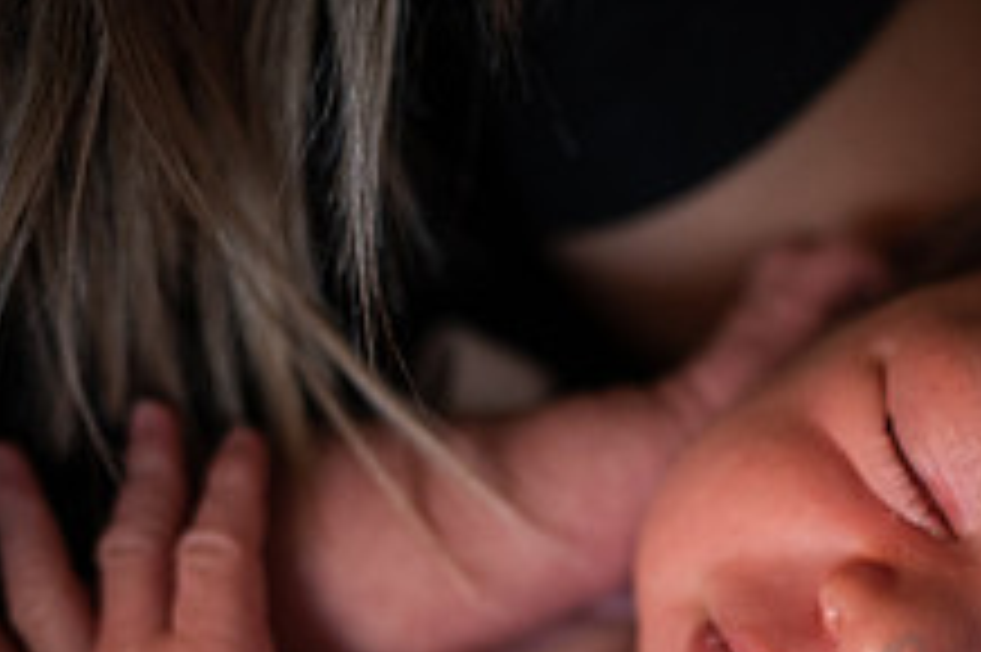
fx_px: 3621
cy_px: 827
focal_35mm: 133
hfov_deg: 15.4
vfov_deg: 10.1
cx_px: 675
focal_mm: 50
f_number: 2
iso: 1600
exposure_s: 1/160
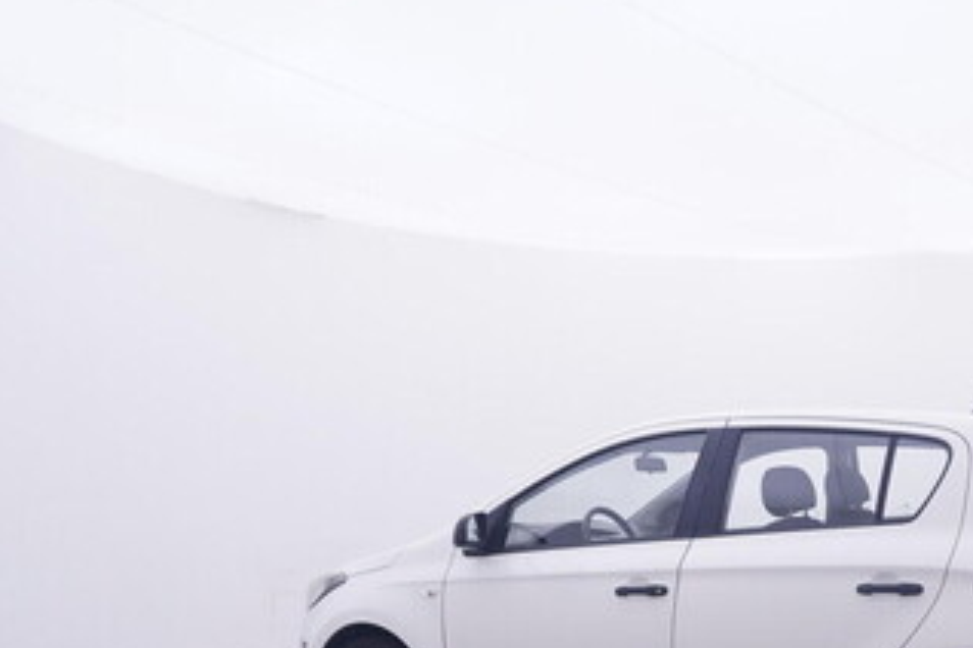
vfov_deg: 33.1
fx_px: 1050
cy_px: 543
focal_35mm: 39
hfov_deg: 47.4
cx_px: 757
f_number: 5
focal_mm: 15
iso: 200
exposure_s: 1/80
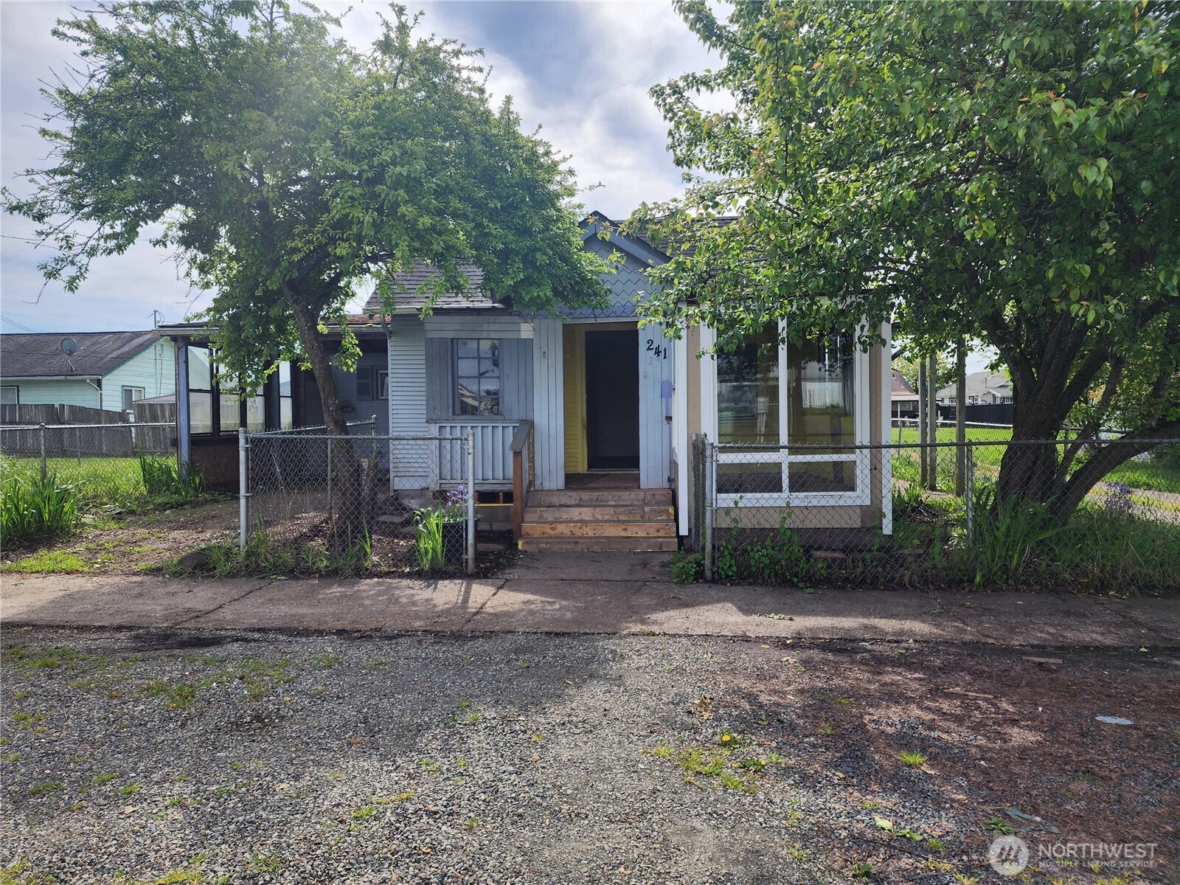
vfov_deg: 58.9
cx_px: 590
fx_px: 784
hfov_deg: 73.9
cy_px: 442
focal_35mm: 23
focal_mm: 6.4
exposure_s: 1/887
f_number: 1.8
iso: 12
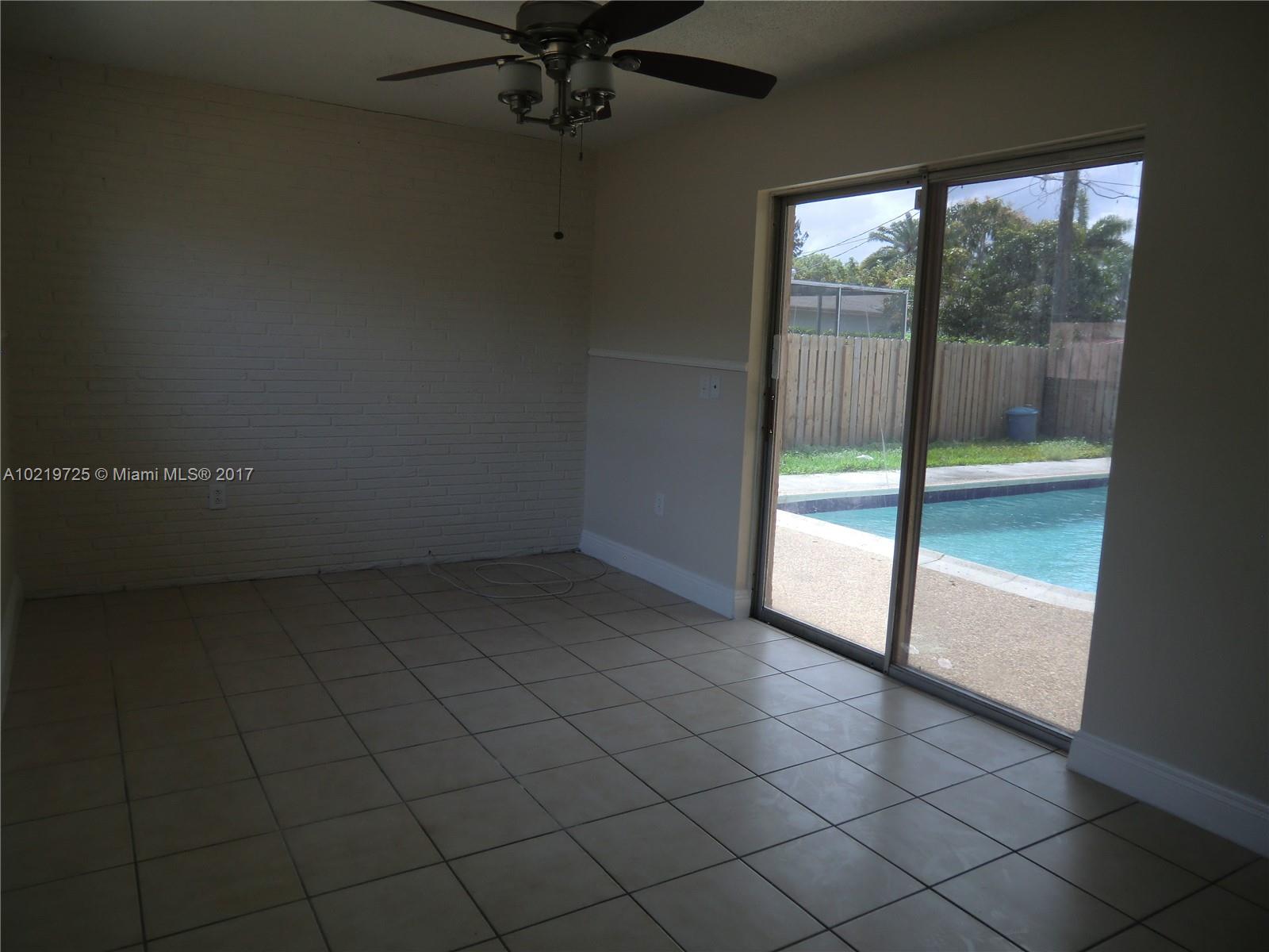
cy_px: 476
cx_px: 634
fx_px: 880
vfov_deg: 56.8
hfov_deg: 71.6
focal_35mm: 24
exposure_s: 1/200
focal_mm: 4.3
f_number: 3.2
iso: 64
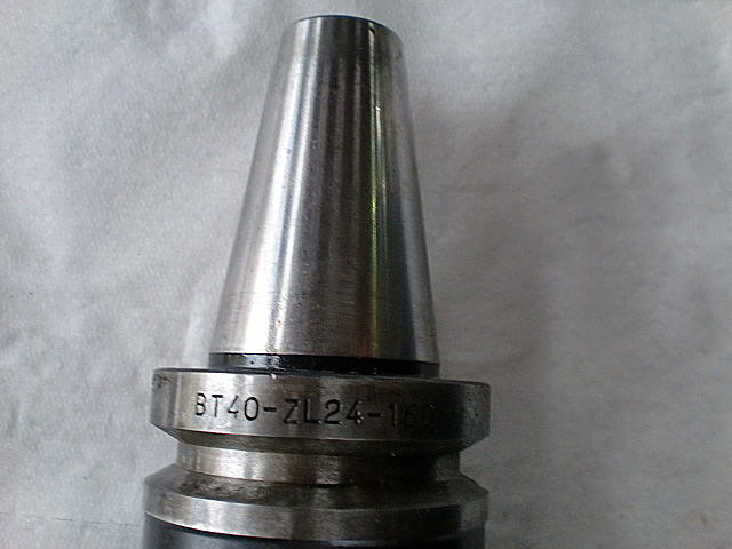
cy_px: 274
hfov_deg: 52.6
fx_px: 740
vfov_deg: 40.7
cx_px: 366
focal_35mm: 35
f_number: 3.1
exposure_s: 1/60
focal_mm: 6.3
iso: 250
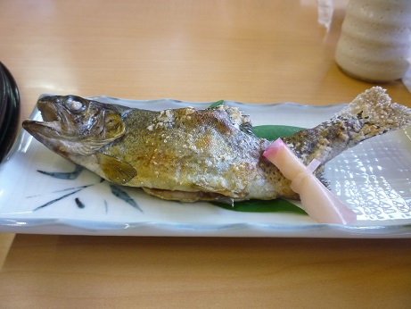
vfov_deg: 48.2
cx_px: 206
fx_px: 344
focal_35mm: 29
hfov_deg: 61.6
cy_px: 154
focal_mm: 5.2
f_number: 3.3
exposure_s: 1/30
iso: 200
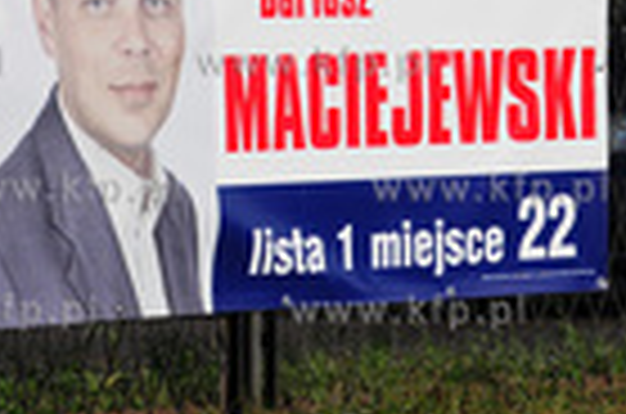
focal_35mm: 355
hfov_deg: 5.8
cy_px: -122
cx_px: 649
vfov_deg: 3.8
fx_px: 6159
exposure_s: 1/640
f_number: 8
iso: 250
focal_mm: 82
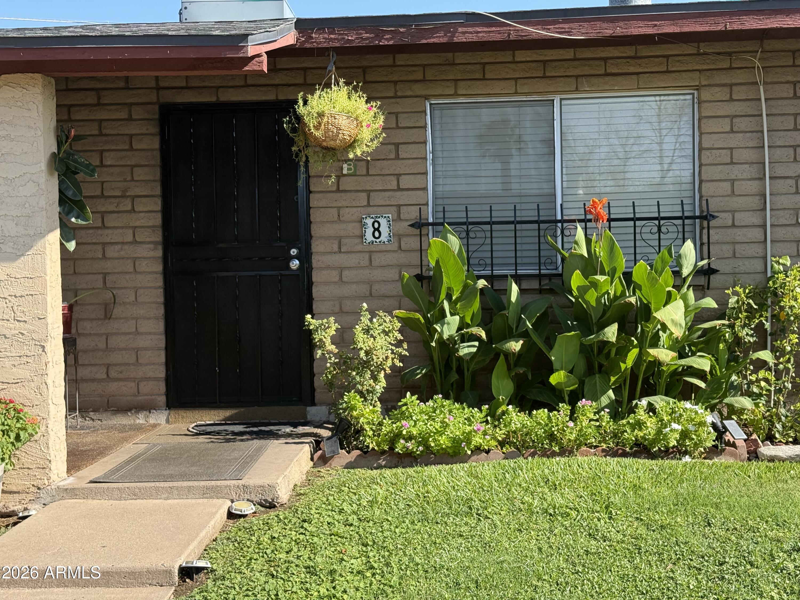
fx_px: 1109
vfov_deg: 30.3
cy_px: 300
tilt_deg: +0.4
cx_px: 400
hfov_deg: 39.7
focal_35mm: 48
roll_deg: +1.3
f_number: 1.78
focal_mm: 6.76
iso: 100
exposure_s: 1/1980
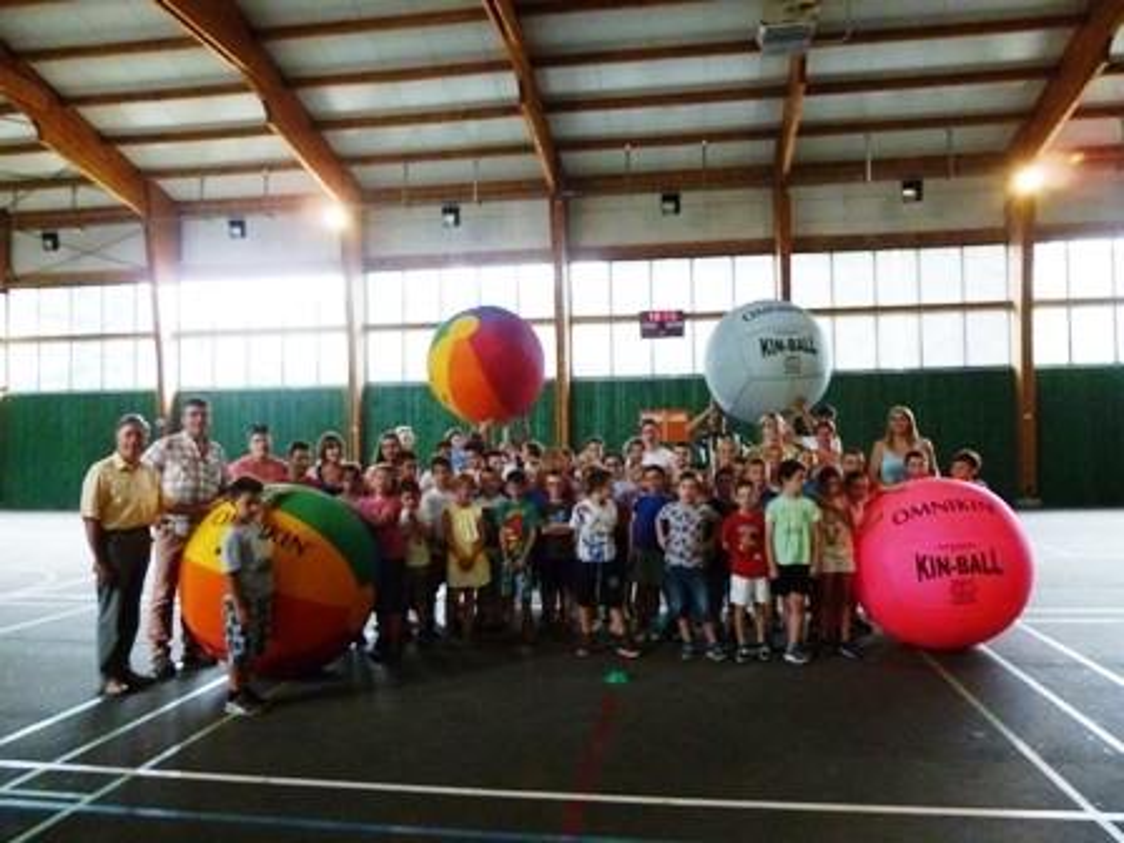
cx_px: 562
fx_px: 812
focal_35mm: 25
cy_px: 422
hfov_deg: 69.4
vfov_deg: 54.9
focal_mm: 4.5
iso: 500
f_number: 3.1
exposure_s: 1/60
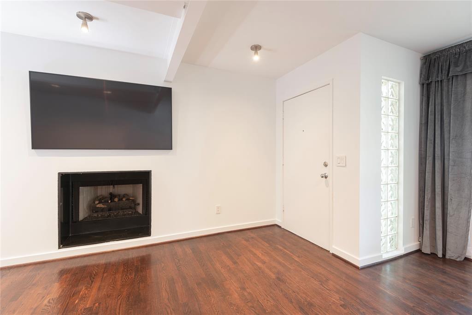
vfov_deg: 73.8
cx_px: 236
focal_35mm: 16
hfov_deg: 96.7
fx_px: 210
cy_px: 158
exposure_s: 1/2
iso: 100
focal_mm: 16
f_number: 7.1
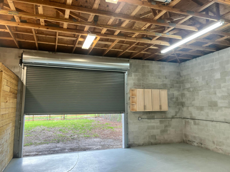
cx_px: 115
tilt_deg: +7.0
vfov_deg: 53.1
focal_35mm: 26
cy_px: 86
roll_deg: +0.9
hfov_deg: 67.3
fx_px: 173
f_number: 1.6
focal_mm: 5.1
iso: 100
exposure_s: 1/120
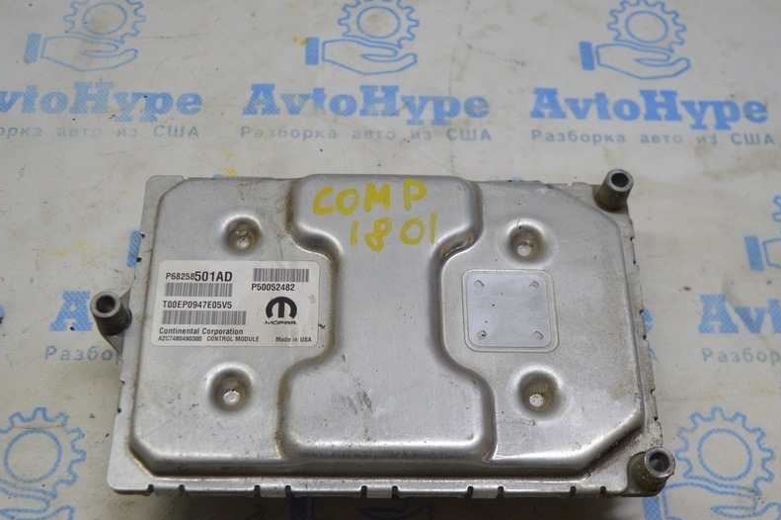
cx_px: 371
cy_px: 321
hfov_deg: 43.9
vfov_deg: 29.9
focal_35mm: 45
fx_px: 968
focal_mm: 23
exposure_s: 1/80
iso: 400
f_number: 4.5
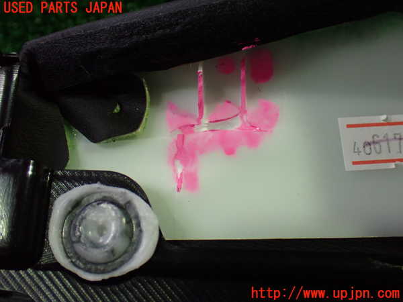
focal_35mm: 41
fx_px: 477
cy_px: 151
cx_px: 202
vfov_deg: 35.1
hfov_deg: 45.8
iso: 800
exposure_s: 1/100
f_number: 2.8
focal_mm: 7.31
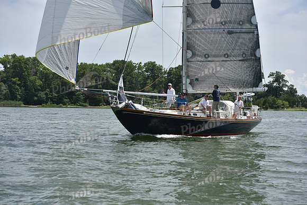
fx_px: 597
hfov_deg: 28.8
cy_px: 102
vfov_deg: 19.5
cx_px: 154
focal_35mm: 70
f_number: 5.6
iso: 320
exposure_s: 1/3200
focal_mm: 70
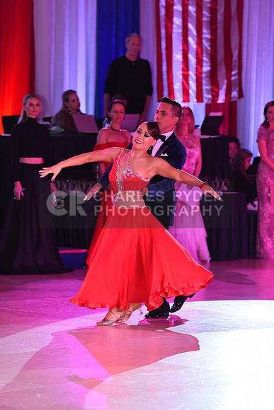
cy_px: 205
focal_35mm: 175
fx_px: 1997
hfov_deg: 7.9
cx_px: 137
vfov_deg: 11.7
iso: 2500
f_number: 5
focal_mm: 175
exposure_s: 1/320
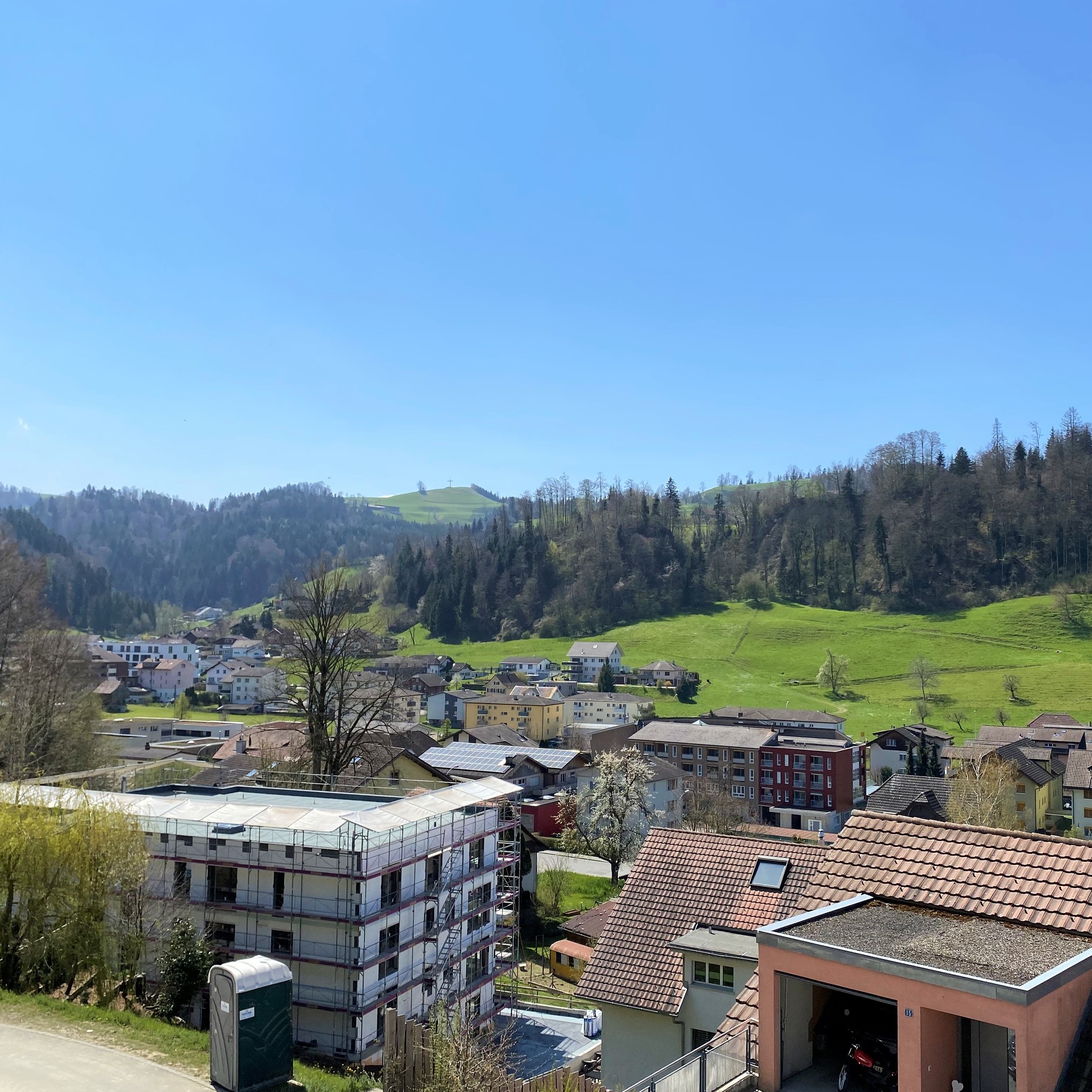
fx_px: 1106
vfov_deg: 52.5
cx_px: 622
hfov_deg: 52.4
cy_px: 549
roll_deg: -0.2
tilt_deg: +3.5
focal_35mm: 31
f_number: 1.8
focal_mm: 4.25
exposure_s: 1/4115
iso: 32
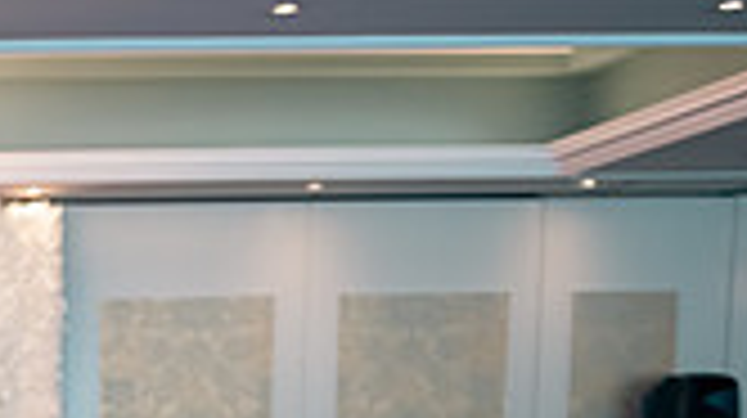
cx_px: -266
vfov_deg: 12.2
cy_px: 829
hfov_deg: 21.5
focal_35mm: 88
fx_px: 1741
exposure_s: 1/160
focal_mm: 24
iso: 640
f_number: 3.5
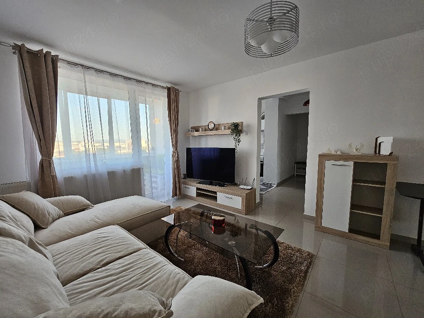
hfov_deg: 106.2
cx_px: 212
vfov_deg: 89.9
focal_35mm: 13
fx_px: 159
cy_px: 159
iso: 200
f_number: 2.2
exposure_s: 1/60.2
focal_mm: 2.2
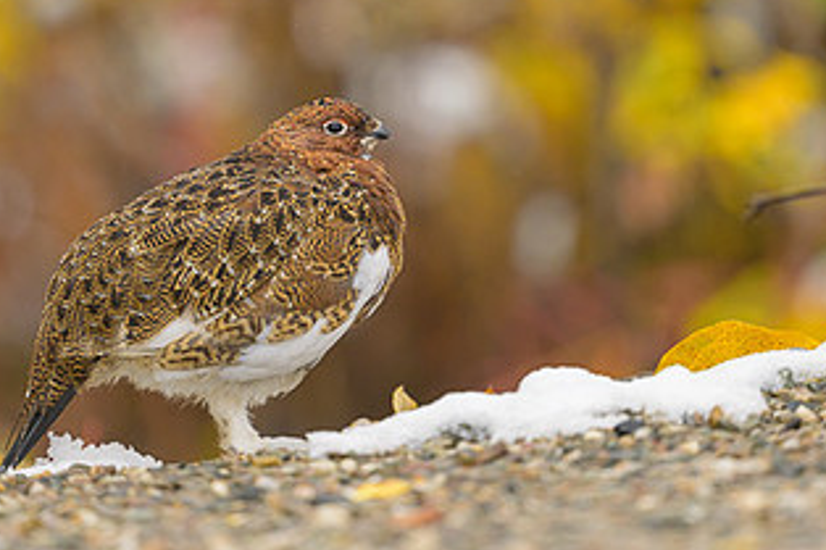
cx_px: 366
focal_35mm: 776
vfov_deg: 1.8
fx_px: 17795
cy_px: 95
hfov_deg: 2.7
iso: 400
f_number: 2.8
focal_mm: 400
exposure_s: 1/2000
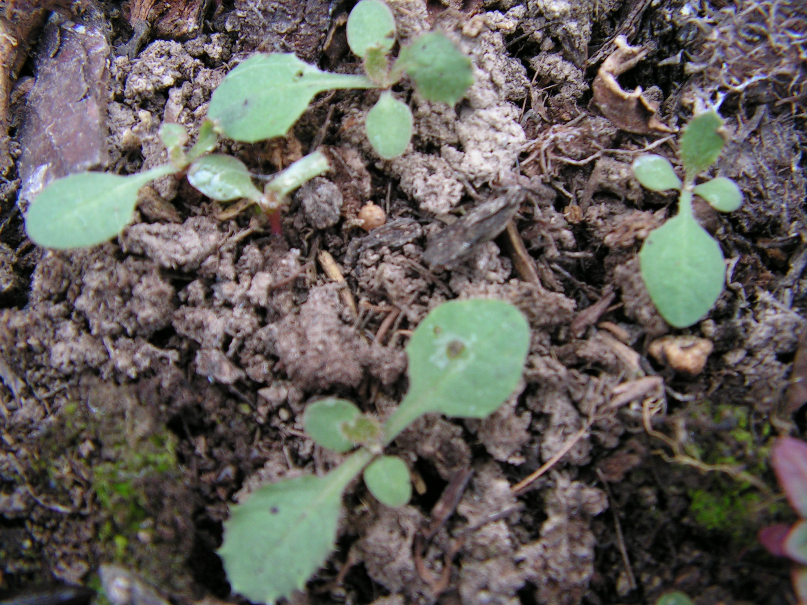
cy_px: 302
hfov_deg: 51.4
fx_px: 839
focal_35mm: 36
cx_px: 404
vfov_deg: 39.7
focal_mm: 6
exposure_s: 1/40
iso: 80
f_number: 3.2
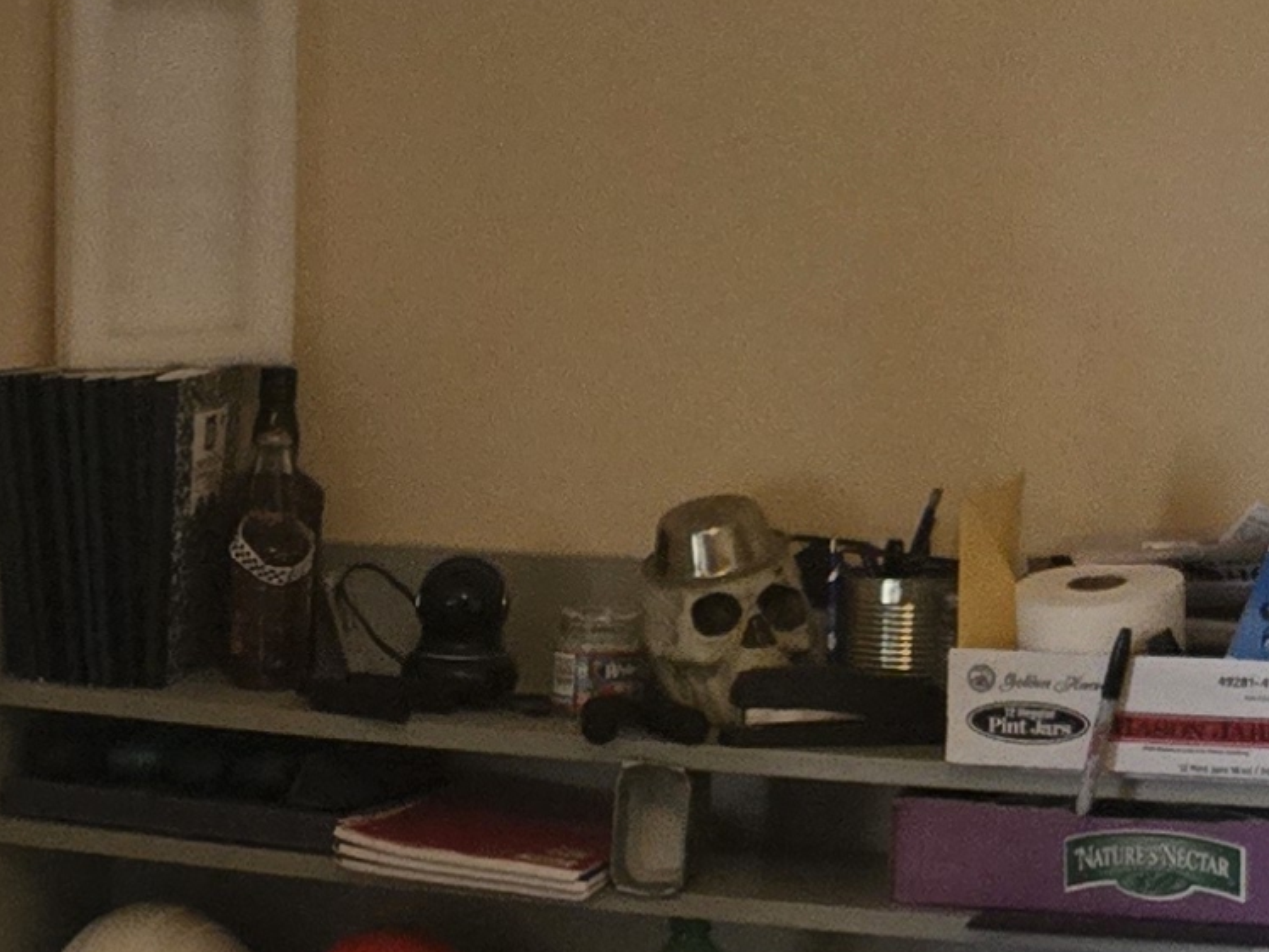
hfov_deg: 15.5
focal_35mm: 123
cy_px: 1242
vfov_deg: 11.7
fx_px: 4509
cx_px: -197
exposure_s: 1/120
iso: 640
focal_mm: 5.4
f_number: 1.8
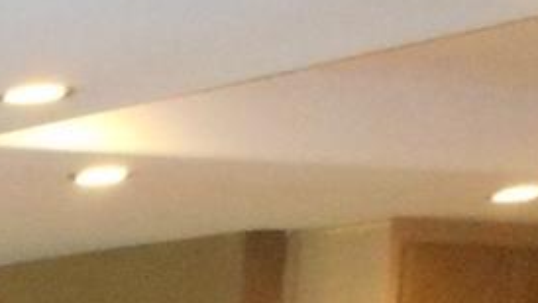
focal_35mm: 149
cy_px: 893
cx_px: -764
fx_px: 2125
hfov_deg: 11.7
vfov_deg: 7.3
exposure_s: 1/25
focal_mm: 4.5
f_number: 3.7
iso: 900
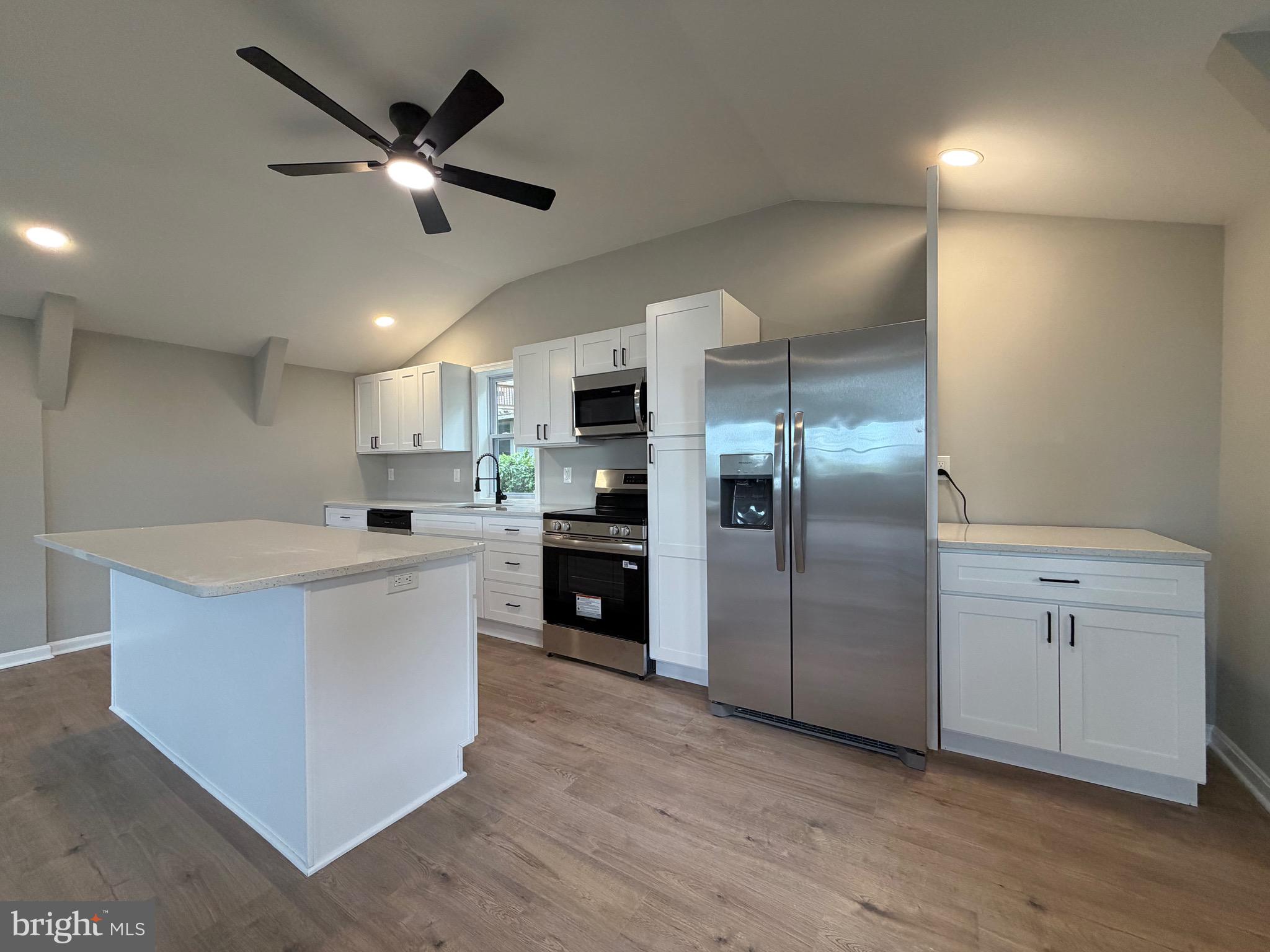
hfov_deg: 102.1
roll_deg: +0.9
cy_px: 476
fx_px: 514
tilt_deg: -1.0
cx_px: 635
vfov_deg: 85.7
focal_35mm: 14
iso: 200
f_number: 2.2
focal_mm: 2.22
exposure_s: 1/121
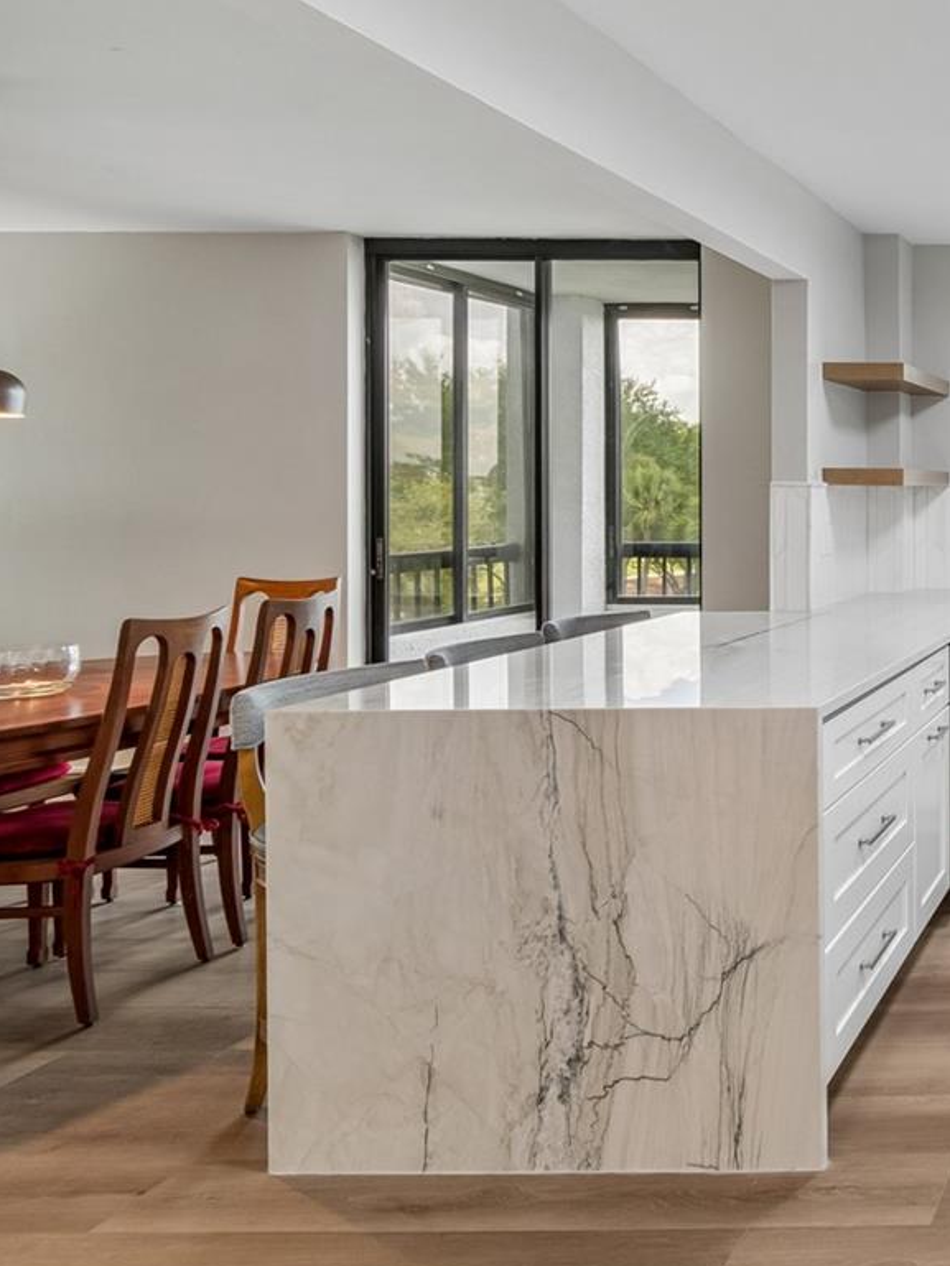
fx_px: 1097
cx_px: 1207
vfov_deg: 59.2
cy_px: 481
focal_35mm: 30
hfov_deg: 34.5
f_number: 7.1
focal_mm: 10
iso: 100
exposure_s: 1/4
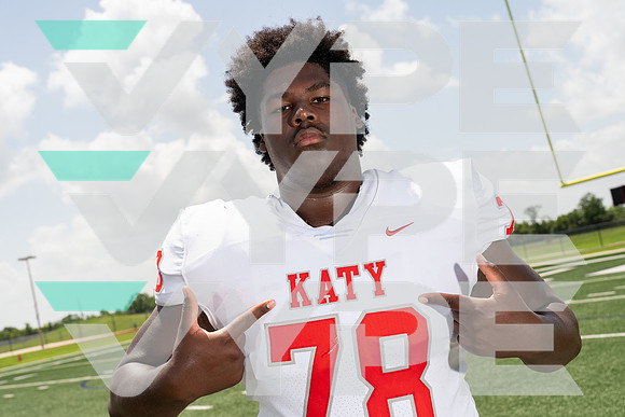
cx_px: 312
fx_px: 886
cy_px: 208
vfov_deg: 26.5
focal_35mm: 51
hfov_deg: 38.9
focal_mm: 51
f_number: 8
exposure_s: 1/250
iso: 100
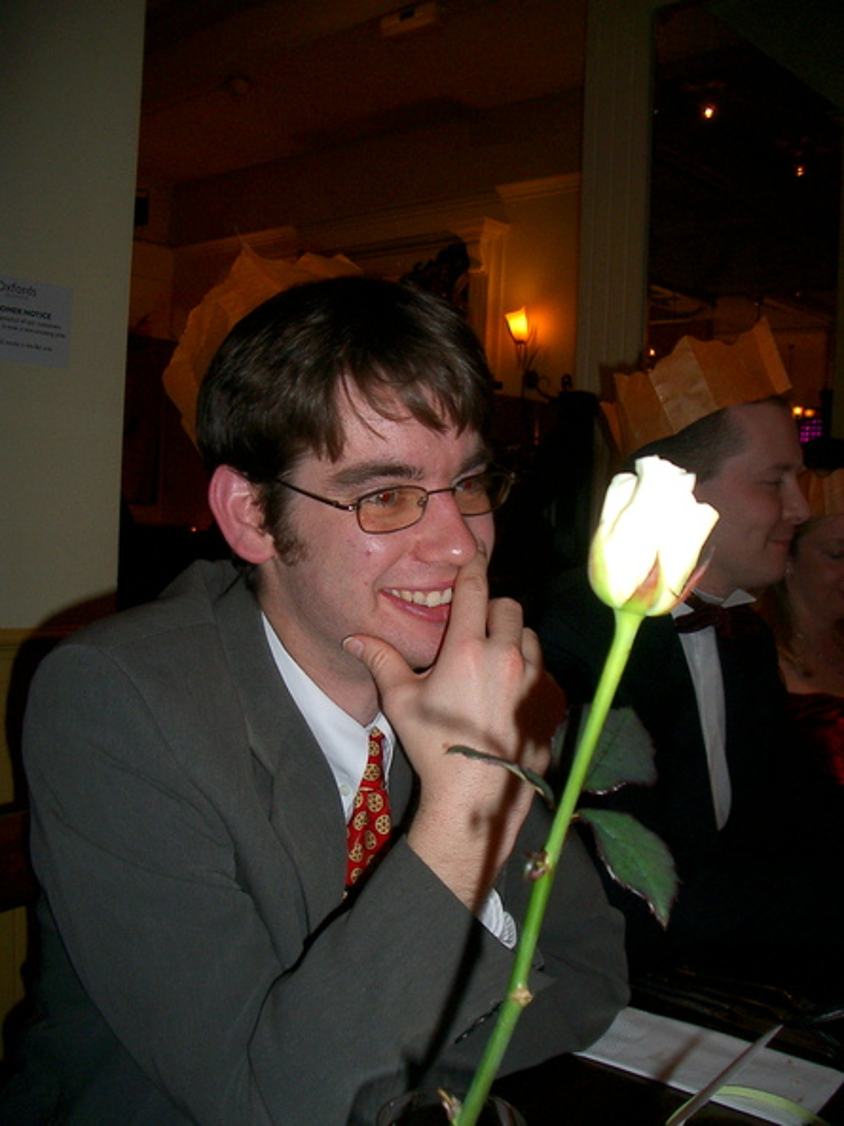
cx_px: 422
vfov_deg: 52.6
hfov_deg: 40.7
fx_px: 1139
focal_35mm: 35
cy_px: 563
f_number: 2.6
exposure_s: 1/40
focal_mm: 5.8
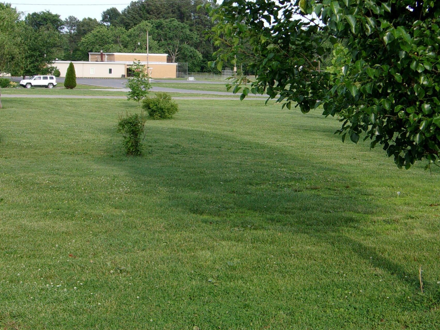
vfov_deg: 19.8
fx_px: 941
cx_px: 264
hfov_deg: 26.3
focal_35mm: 74
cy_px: 111
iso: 80
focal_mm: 7.6
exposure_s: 1/280
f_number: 3.7
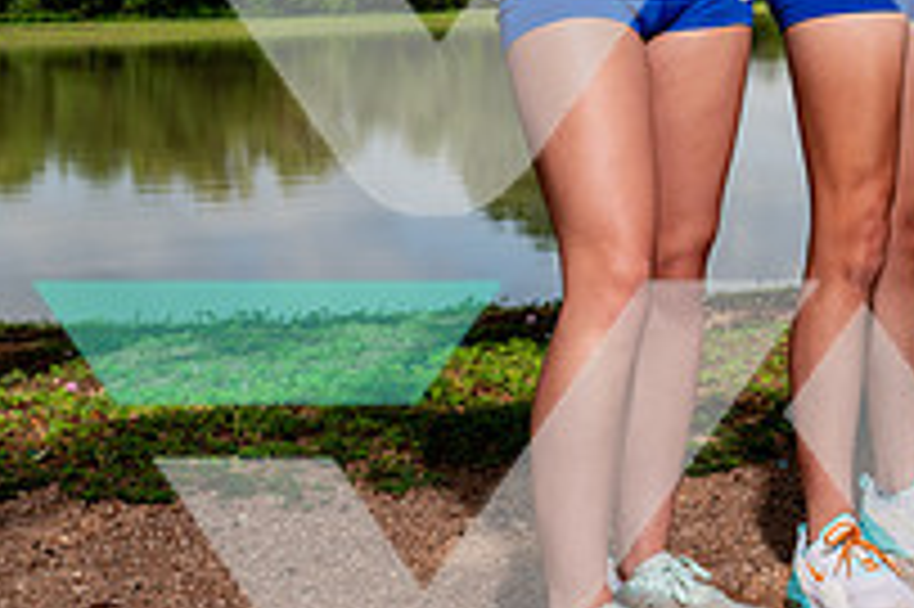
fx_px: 2029
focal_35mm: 80
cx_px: 1193
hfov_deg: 22.6
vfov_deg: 16.6
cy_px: -25
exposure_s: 1/640
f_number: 5.6
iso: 100
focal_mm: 28
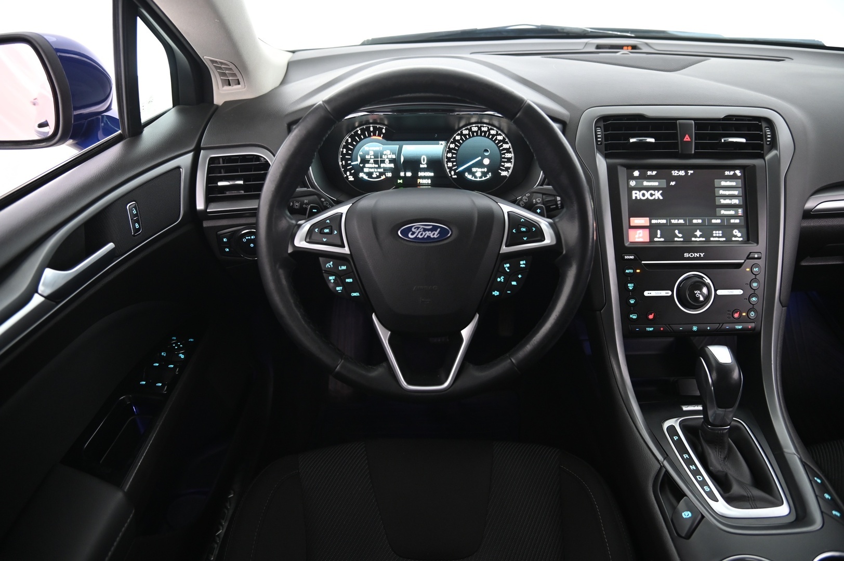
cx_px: 422
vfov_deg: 53.1
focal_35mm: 24
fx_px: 562
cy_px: 280
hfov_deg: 73.8
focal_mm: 24
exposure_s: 1/13
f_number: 4
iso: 2000
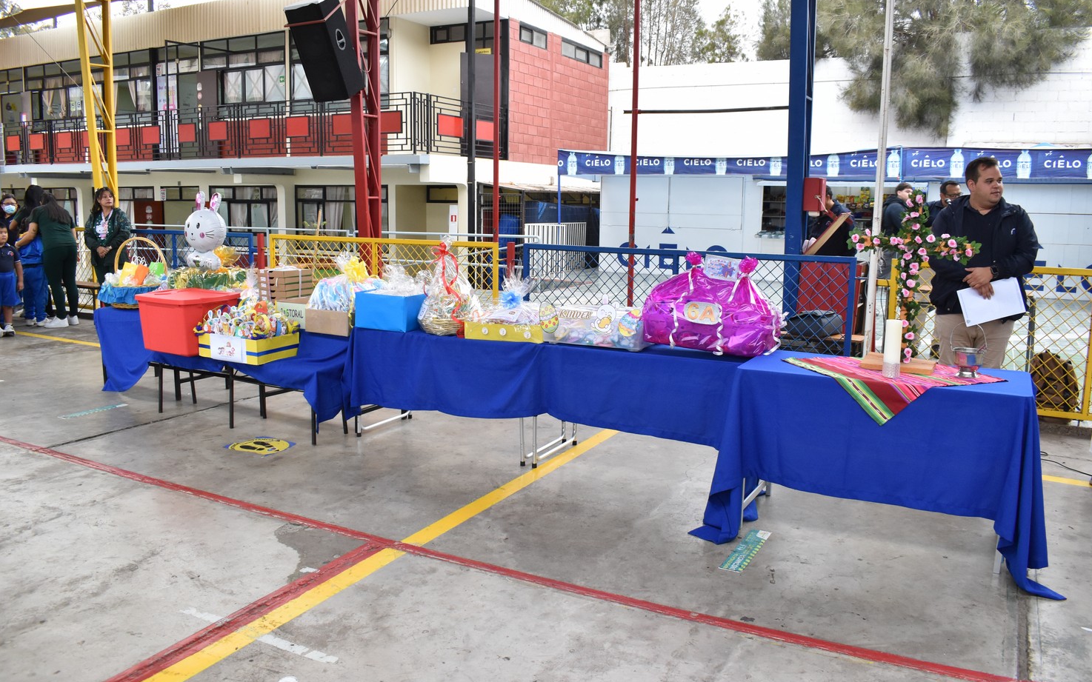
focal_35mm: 28
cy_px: 344
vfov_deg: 44.5
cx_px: 543
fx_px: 833
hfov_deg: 66.5
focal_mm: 18
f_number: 6.3
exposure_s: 1/100
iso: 900
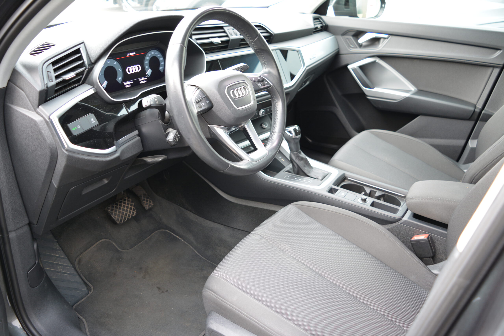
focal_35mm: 30
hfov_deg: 61.9
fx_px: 420
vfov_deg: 43.6
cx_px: 252
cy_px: 168
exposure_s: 1/15
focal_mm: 20
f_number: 3.8
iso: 320
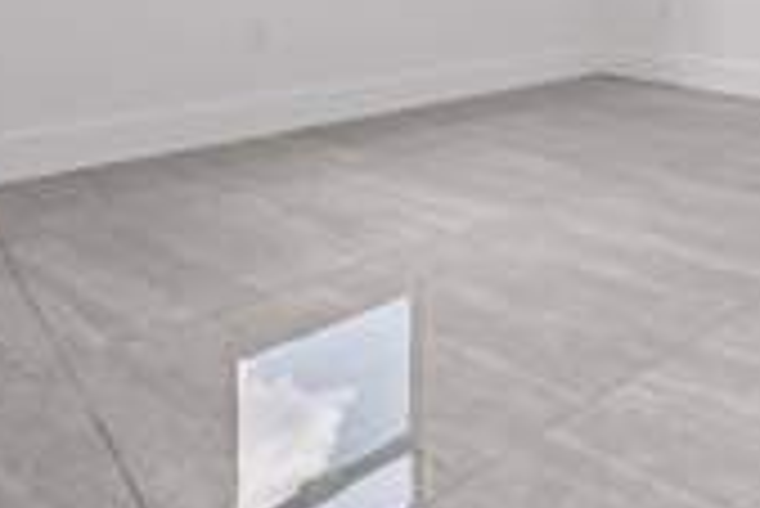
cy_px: -54
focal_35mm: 34
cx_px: 652
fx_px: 718
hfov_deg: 50.8
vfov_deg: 33.7
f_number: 9
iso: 200
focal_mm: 12
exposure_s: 1/5
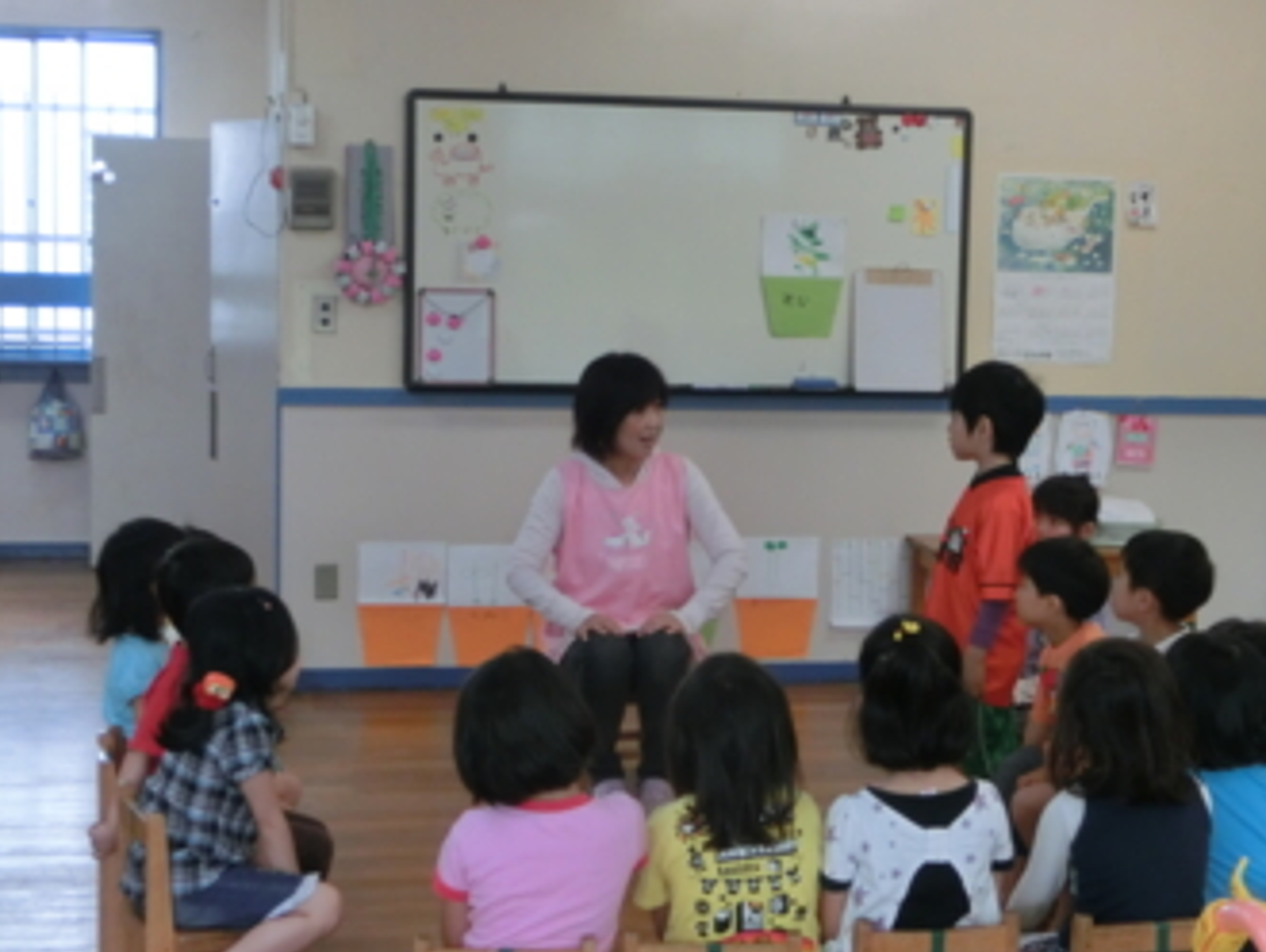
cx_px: 687
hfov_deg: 30.7
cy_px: 495
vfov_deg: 23.3
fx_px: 2306
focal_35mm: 63
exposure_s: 1/125
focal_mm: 9.16
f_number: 4.3
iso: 400
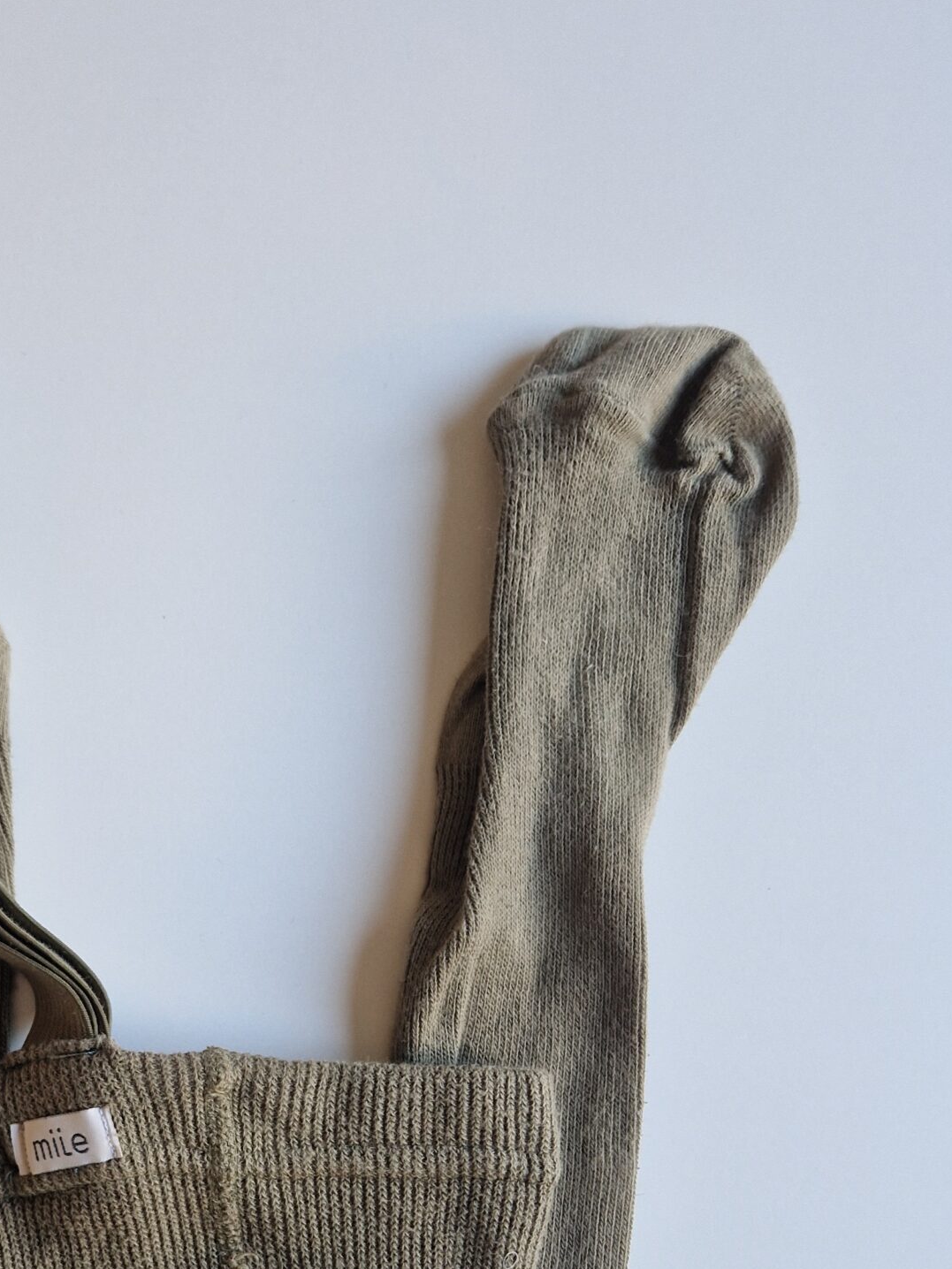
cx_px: 234
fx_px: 1503
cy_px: 1012
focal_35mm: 41
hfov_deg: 34.4
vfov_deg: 43.7
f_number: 1.8
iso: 50
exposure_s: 1/180
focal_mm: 5.4
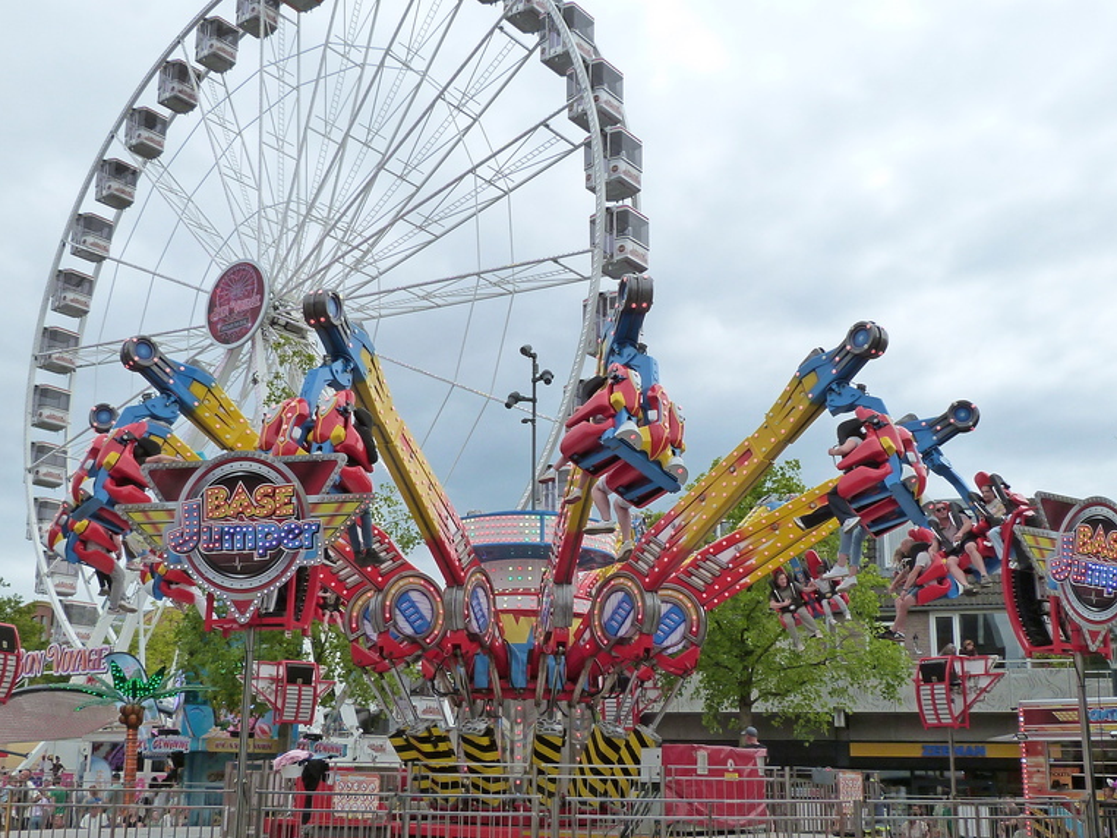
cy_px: 489
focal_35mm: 38
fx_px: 1226
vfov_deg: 37.6
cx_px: 542
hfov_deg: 49.0
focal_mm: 5.1
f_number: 5.6
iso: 160
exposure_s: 1/400
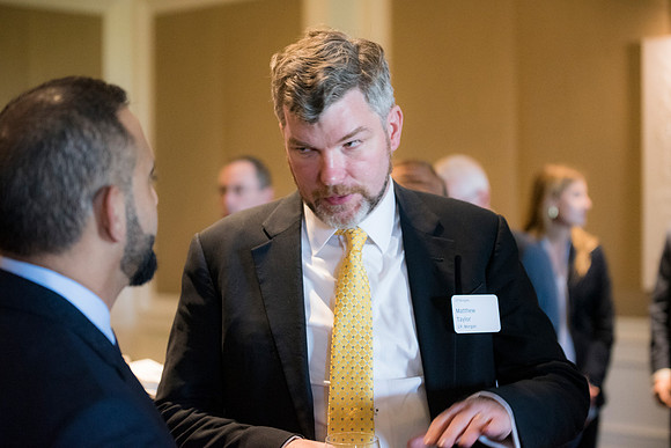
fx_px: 1305
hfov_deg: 28.8
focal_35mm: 70
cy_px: 224
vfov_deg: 19.5
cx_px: 336
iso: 5000
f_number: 2.8
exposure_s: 1/125
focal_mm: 70
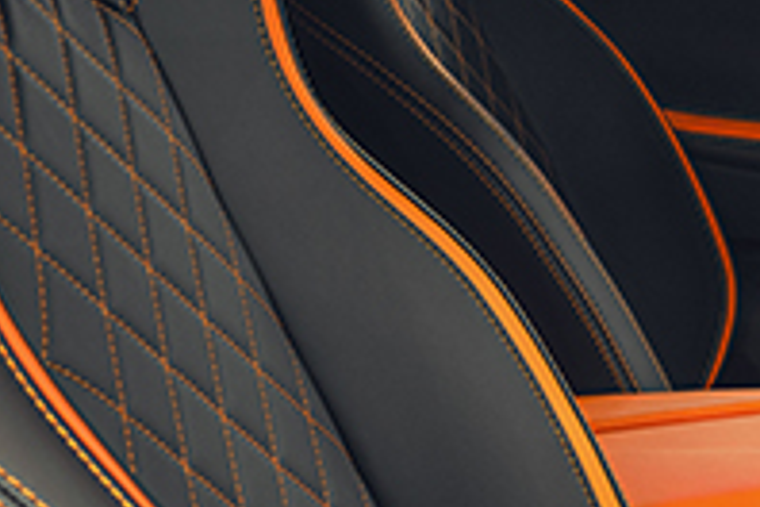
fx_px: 2808
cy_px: 92
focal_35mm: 133
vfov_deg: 10.3
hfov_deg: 14.5
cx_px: 1105
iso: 400
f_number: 9
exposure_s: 2
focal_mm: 33
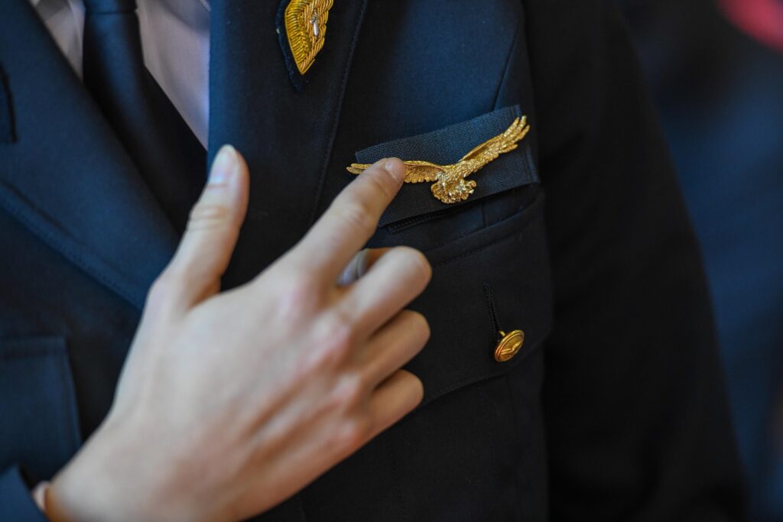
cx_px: 392
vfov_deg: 6.9
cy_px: 261
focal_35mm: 200
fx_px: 4350
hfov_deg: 10.3
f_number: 3.5
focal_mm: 200
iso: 2000
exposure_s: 1/500
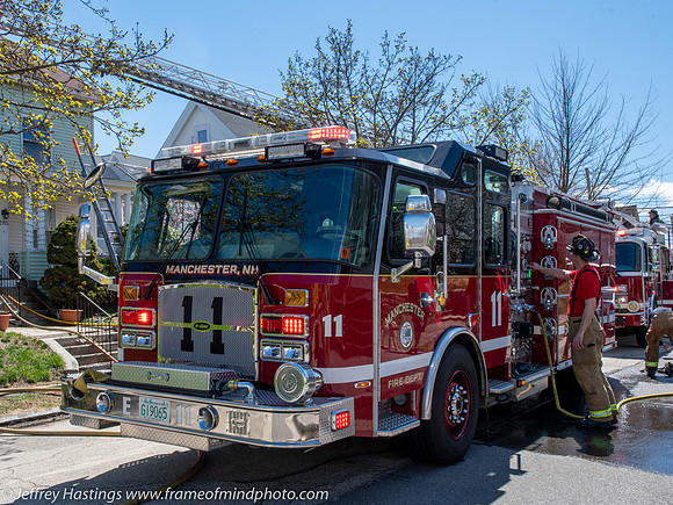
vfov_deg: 40.1
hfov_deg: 51.9
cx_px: 315
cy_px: 269
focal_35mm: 36
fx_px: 690
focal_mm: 20
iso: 400
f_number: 16
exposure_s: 1/250
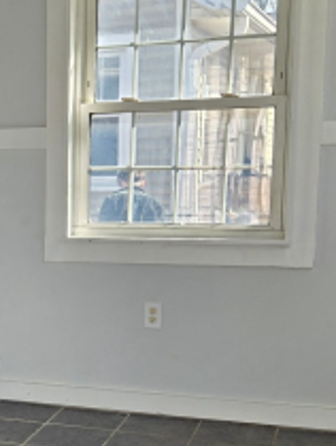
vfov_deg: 26.4
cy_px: 326
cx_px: -62
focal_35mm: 73
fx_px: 943
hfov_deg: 19.1
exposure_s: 1/230
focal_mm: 5.4
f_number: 1.8
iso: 25
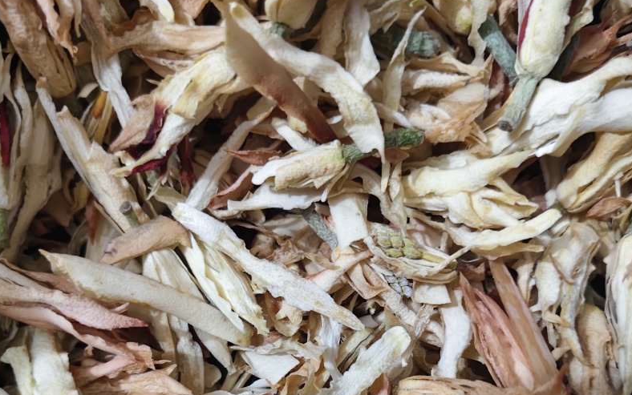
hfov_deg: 58.1
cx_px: 317
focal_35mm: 33
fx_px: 569
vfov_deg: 36.4
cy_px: 340
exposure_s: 1/33.3
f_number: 1.88
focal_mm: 5.56
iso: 1376
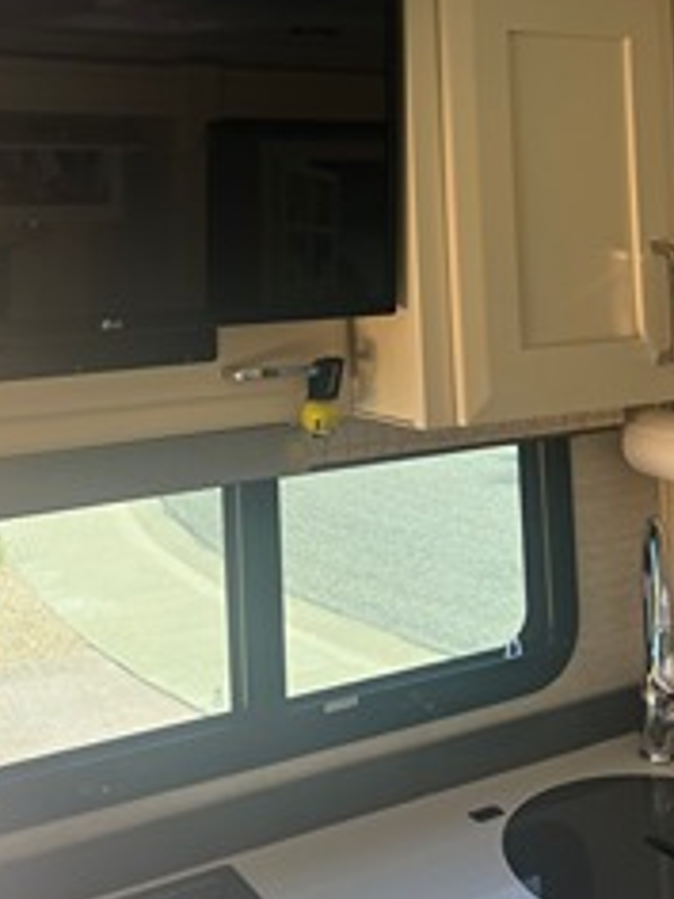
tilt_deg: +1.6
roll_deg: +2.4
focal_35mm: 44
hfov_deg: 32.8
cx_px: 278
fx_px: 1142
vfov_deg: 41.4
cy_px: 202
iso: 64
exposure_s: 1/122
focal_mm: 5.7
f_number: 1.5
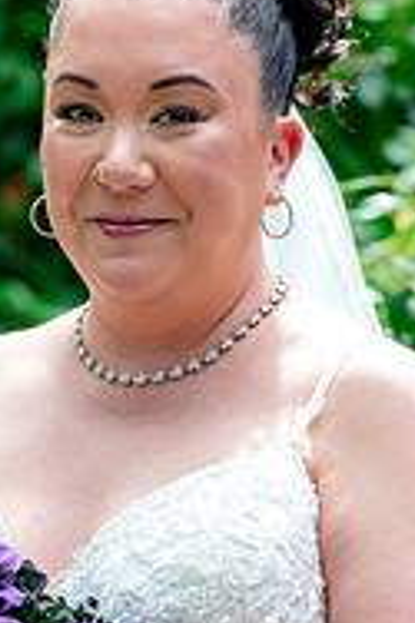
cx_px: 66
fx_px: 3568
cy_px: 401
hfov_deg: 6.6
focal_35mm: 206
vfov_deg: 10.0
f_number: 3.5
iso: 640
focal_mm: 86
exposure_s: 1/640
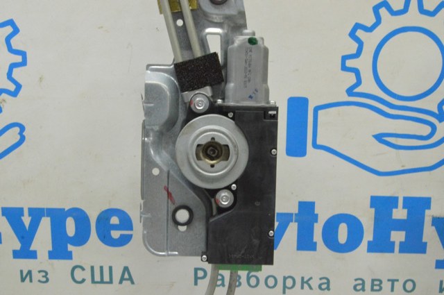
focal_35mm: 51
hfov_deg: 38.9
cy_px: 148
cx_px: 222
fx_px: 628
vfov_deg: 26.4
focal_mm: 34
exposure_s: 1/15
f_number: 20
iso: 6400
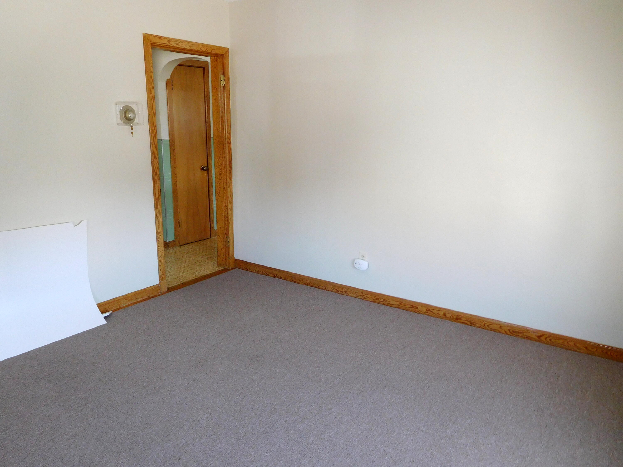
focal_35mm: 25
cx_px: 312
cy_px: 234
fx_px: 450
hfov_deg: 69.4
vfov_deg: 54.9
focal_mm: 4.5
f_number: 3.4
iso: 250
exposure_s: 1/30
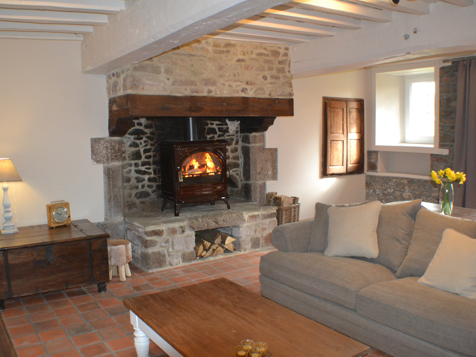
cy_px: 180
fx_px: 591
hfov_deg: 43.8
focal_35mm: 43
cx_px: 221
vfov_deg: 33.6
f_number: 4.2
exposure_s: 1/60
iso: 2000
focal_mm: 26
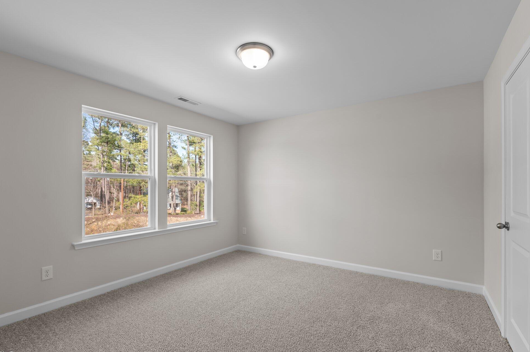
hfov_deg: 96.8
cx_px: 268
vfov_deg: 73.6
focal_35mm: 16
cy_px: 185
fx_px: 235
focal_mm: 15
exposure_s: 1/30
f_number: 7.1
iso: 400
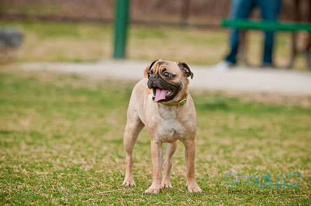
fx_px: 2588
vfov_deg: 4.6
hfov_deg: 6.9
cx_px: 156
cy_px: 103
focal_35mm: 300
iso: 200
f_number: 5
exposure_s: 1/640
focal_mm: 200
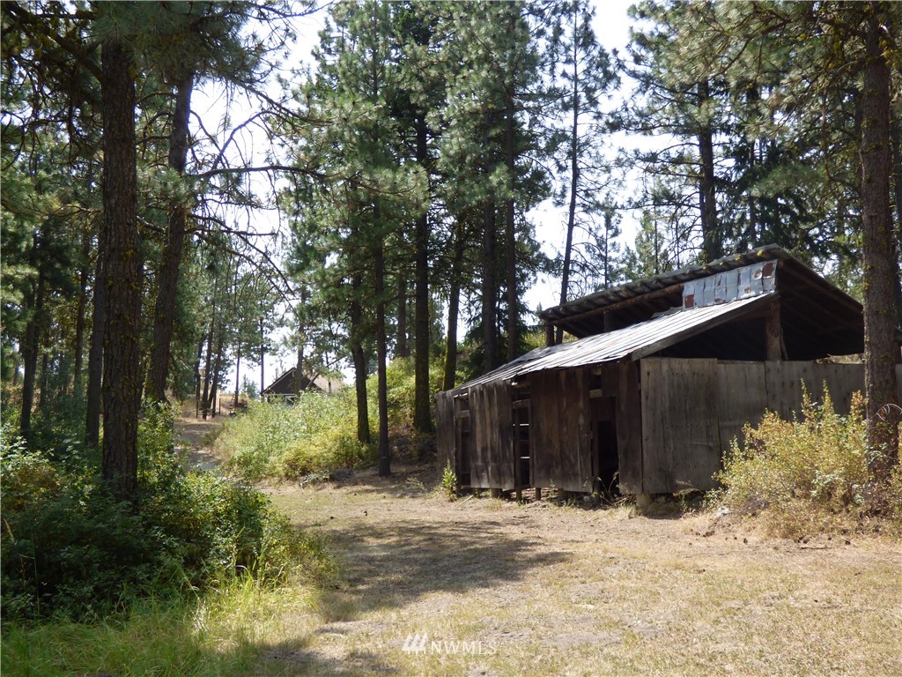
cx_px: 451
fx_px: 1068
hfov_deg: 45.8
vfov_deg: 35.1
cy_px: 338
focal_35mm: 41
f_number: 3.6
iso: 100
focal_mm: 7.07
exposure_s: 1/400
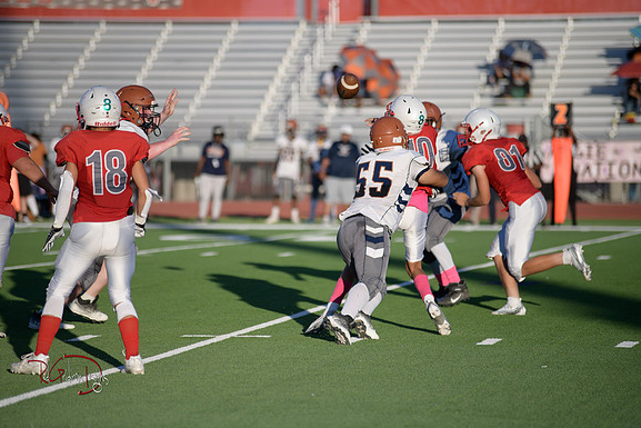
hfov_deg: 10.2
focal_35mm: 201
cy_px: 214
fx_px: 3580
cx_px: 321
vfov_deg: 6.8
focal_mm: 200
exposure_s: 1/5000
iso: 250
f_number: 2.8
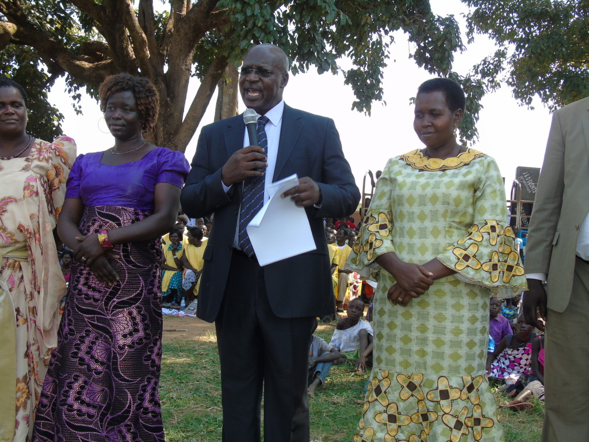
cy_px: 221
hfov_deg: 46.8
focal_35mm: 40
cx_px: 294
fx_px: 681
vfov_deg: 36.0
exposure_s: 1/160
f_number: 3.9
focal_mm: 7.1
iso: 80
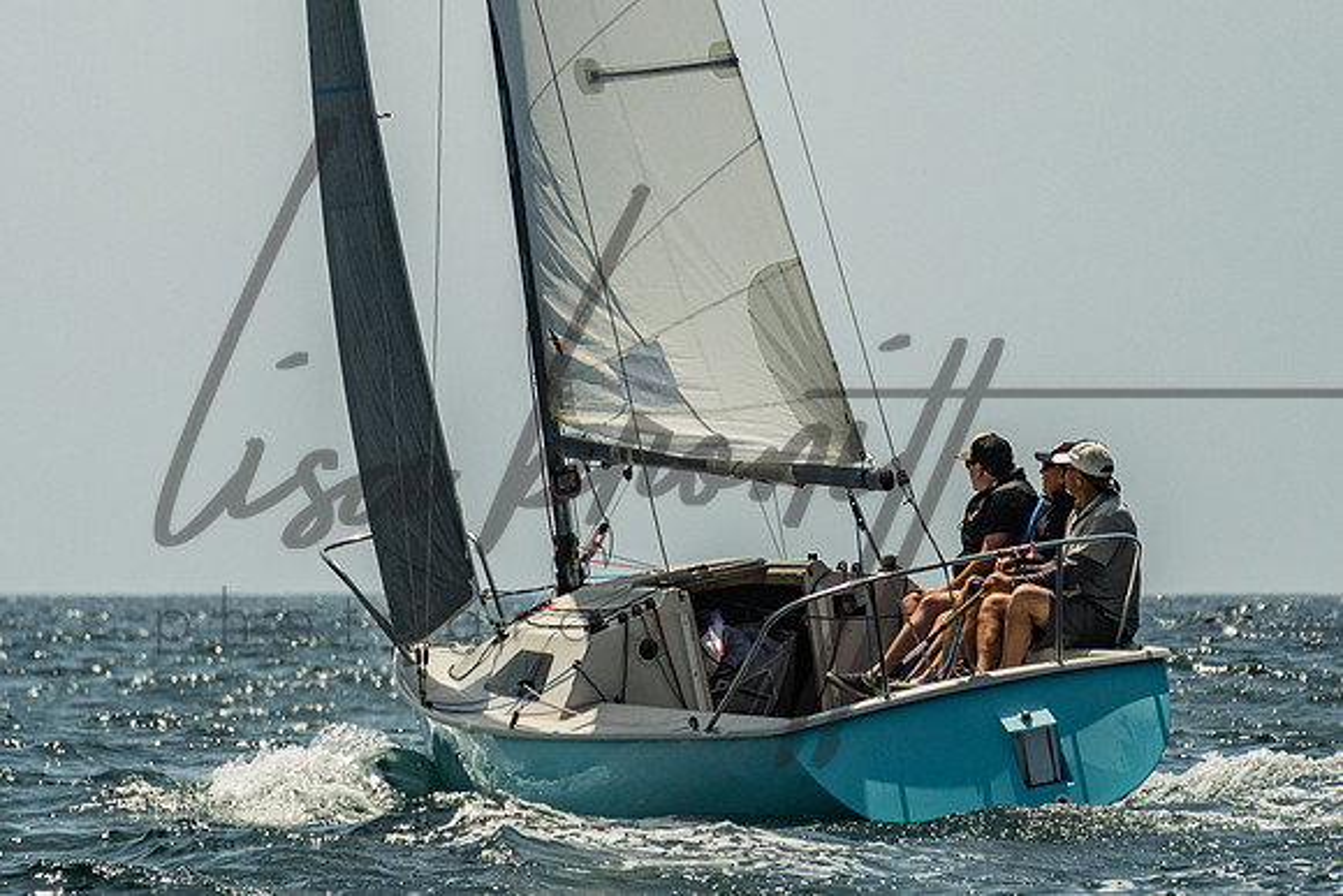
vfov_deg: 3.1
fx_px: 16616
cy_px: 182
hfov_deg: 4.6
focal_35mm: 445
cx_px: 526
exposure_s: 1/1600
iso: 320
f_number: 6.3
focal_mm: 200
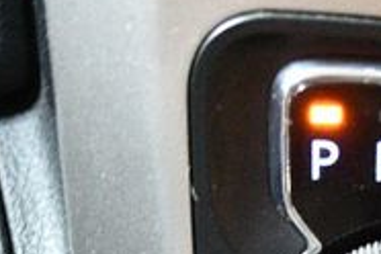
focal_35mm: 124
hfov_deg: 16.1
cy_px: 408
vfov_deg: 10.6
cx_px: 408
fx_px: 1312
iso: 12800
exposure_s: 1/15
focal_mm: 24
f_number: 4
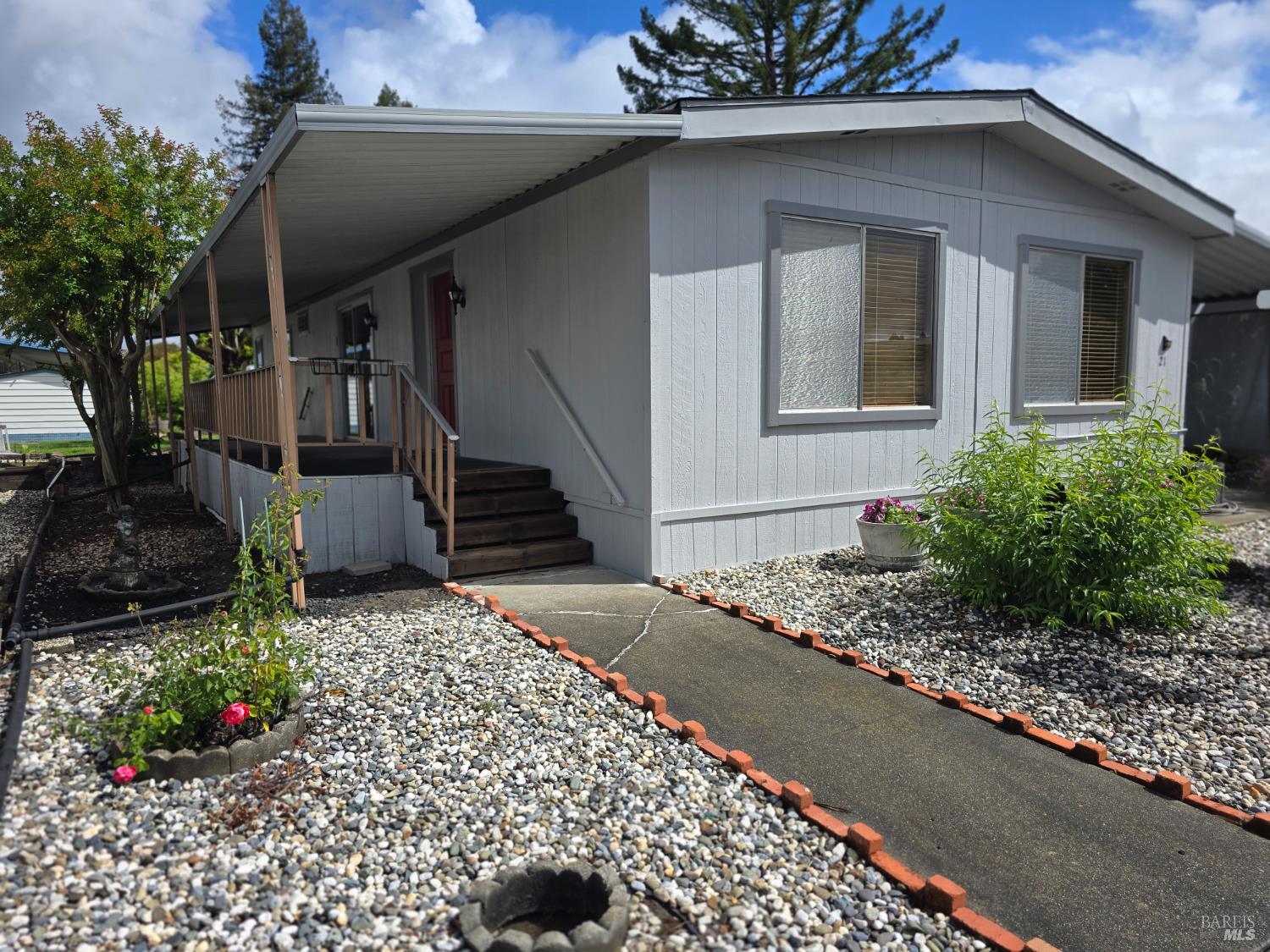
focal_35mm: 23
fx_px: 844
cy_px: 476
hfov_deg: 73.9
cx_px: 635
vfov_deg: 58.9
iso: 12
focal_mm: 6.3
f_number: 1.7
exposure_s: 1/1055
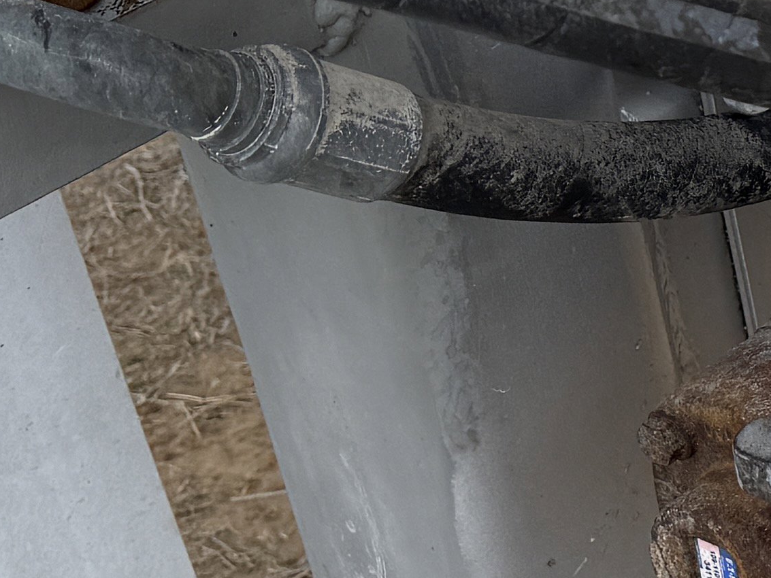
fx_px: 2695
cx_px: 1467
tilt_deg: -28.8
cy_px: 92
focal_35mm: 121
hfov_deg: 14.1
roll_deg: +1.8
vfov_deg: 12.2
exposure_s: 1/1727
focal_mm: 6.76
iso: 80
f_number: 1.78
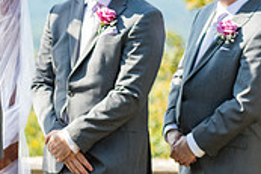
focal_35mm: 235
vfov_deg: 5.8
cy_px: 8
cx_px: -143
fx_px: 1702
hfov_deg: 8.5
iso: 640
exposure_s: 1/1600
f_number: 3.2
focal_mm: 70
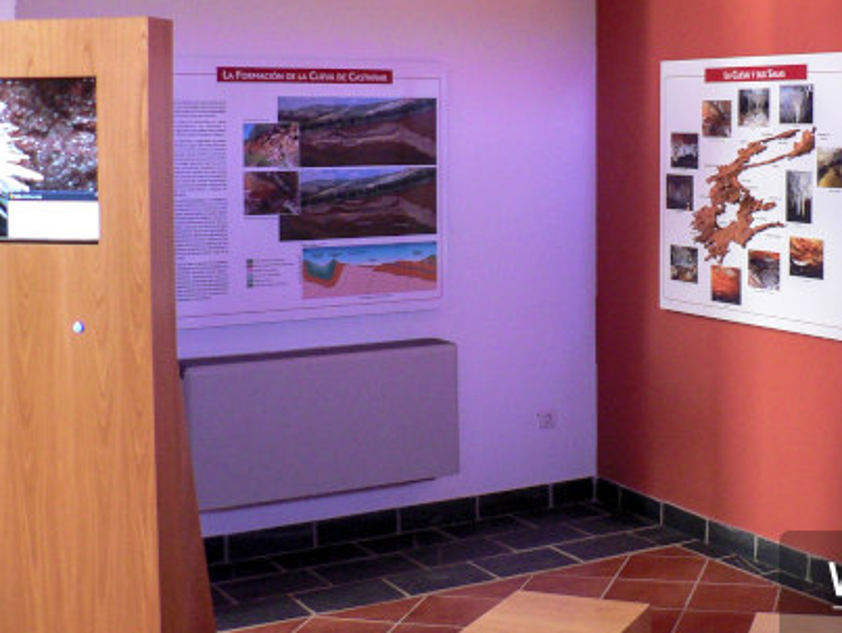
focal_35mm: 58
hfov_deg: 32.4
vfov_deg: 25.0
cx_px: 660
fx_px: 1412
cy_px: 171
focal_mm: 6
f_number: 2.8
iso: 200
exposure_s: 1/5
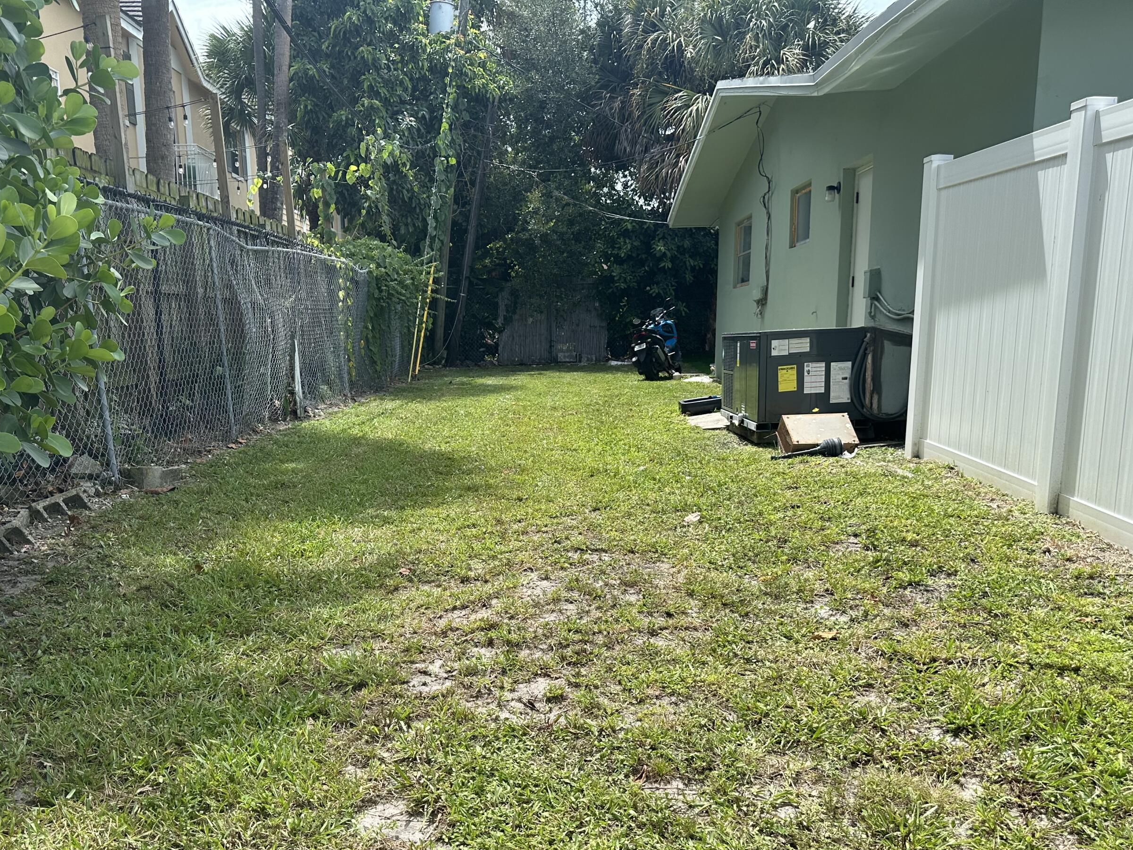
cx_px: 534
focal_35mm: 30
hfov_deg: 59.9
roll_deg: +1.0
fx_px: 982
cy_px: 531
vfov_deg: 46.4
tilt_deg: -11.4
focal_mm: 6.86
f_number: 1.78
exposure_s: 1/1812
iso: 80
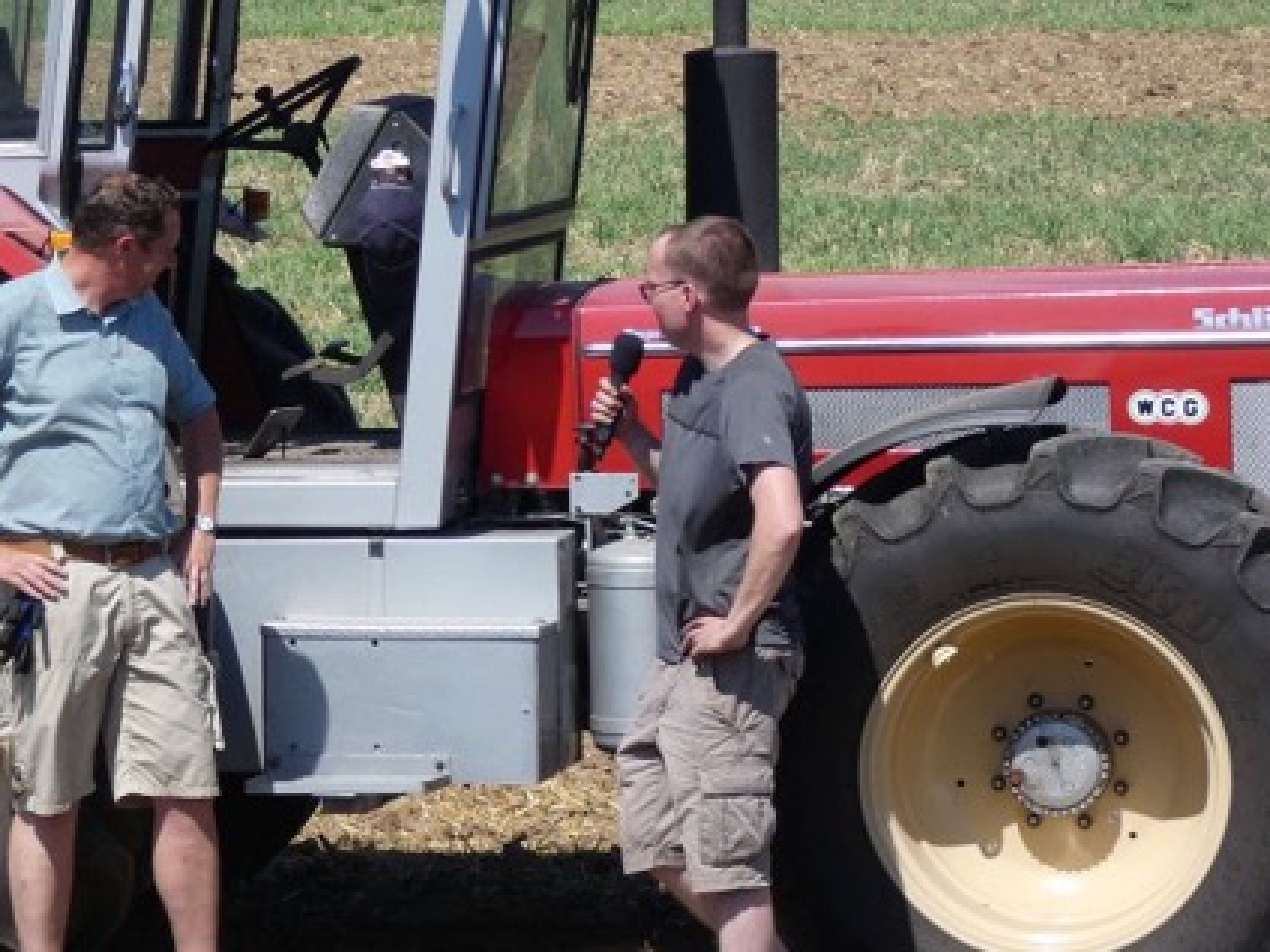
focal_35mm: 249
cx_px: 207
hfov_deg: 7.9
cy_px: 293
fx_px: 9135
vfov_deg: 6.0
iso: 80
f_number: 5.2
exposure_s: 1/500
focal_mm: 23.7
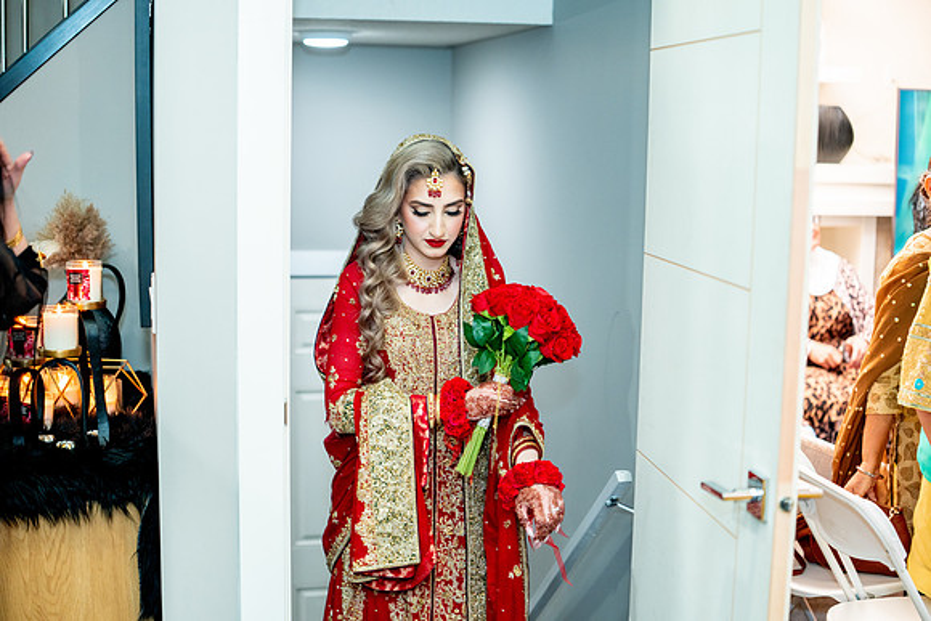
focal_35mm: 50
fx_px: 1293
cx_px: 466
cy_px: 310
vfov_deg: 27.0
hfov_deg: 39.6
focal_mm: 50
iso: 1250
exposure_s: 1/200
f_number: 2
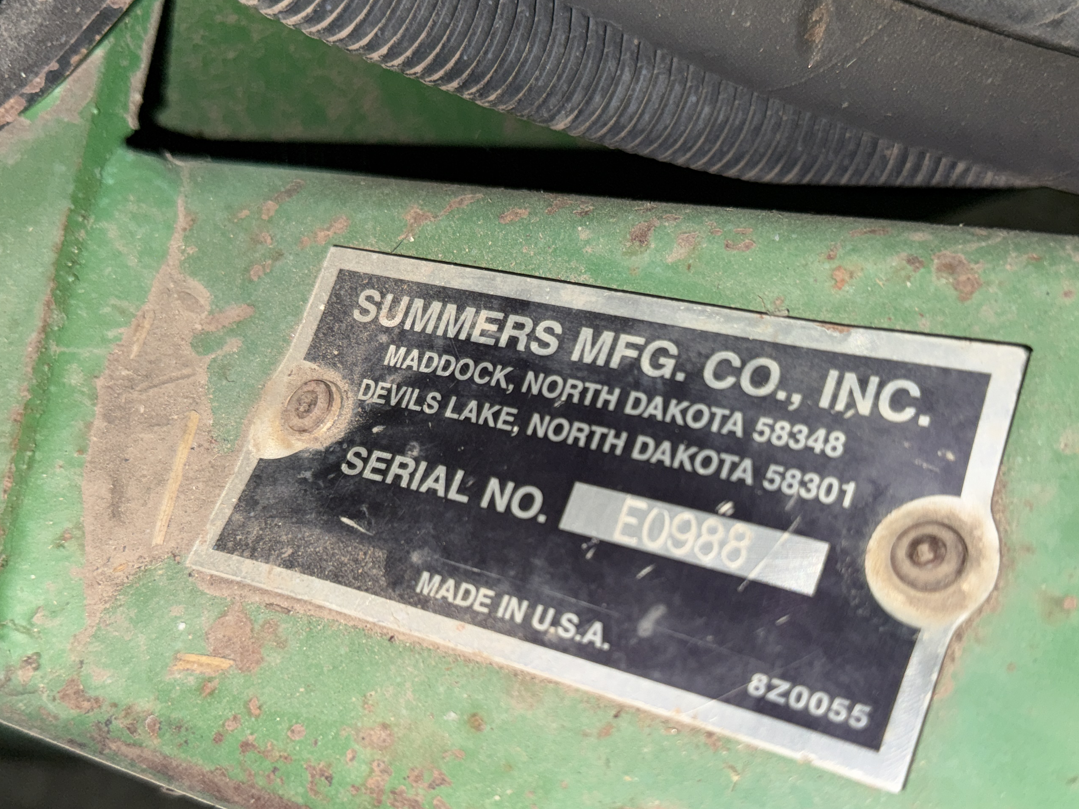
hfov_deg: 48.9
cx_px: 600
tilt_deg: -66.4
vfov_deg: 37.6
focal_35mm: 38
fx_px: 1184
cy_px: 481
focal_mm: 6.76
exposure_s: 1/4
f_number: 1.78
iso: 50
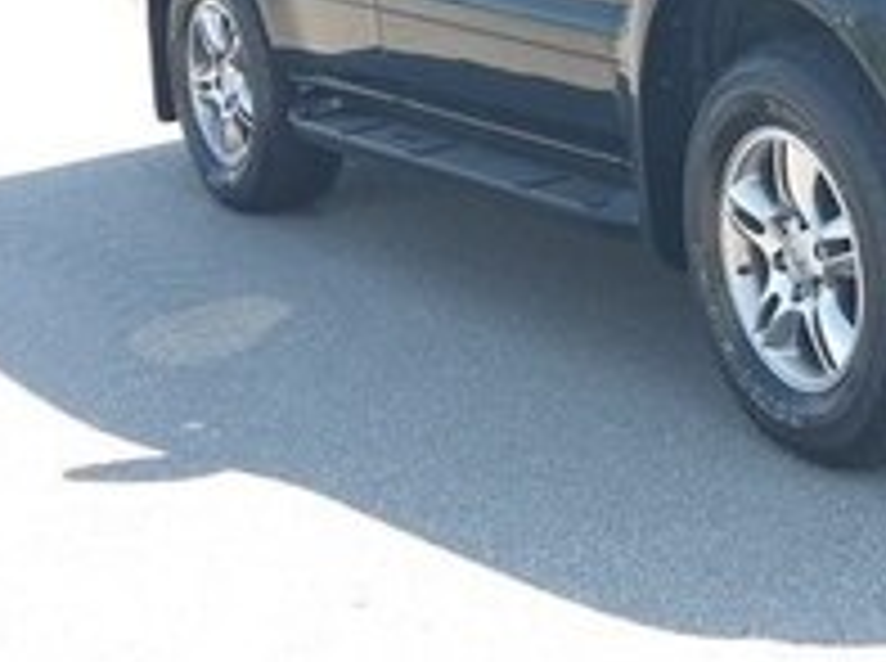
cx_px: 648
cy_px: -119
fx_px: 2402
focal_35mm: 94
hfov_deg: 20.8
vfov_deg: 15.2
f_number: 1.9
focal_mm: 3.7
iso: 40
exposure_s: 1/270
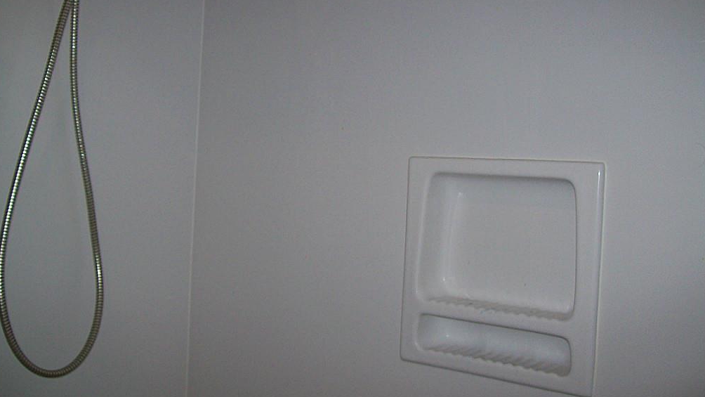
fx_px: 748
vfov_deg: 29.7
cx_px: 350
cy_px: 187
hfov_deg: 50.5
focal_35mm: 40
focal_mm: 6
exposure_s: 1/64
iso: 80
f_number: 2.7
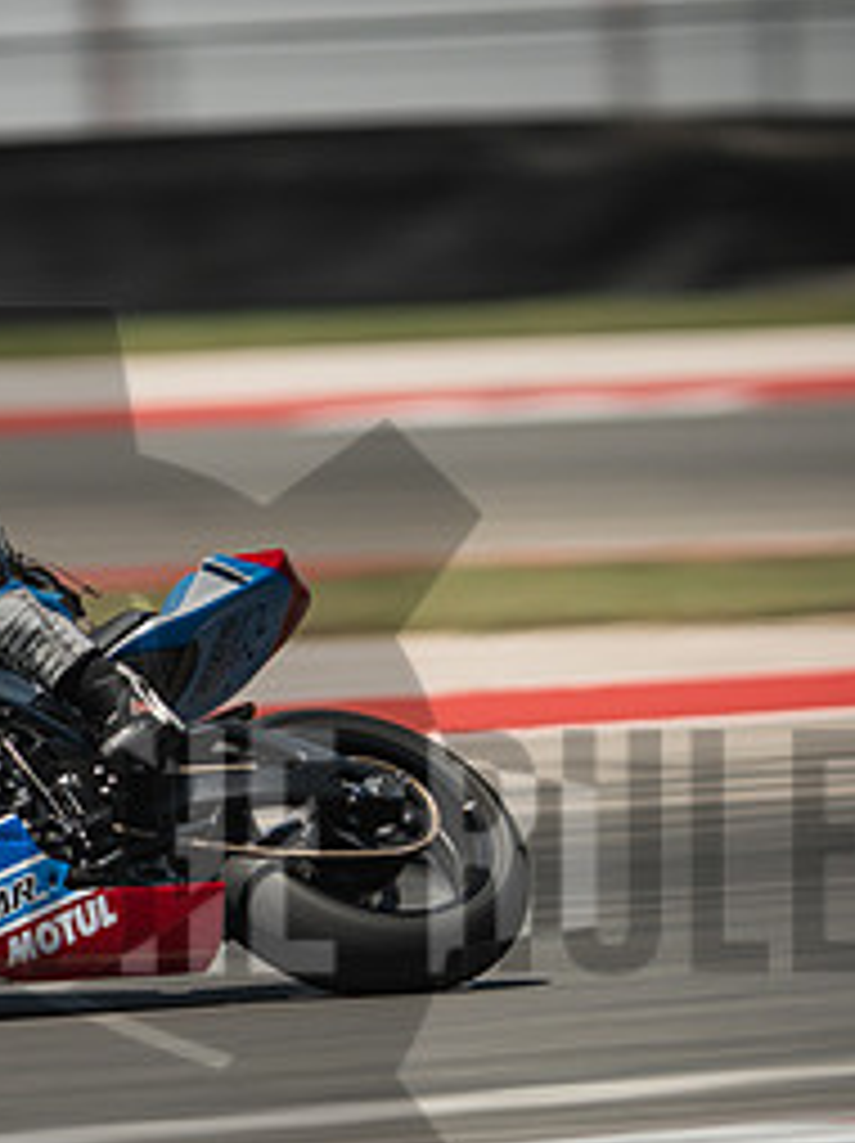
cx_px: 45
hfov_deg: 2.2
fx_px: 21772
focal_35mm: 660
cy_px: 857
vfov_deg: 3.0
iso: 200
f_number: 2
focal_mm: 200
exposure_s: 1/250
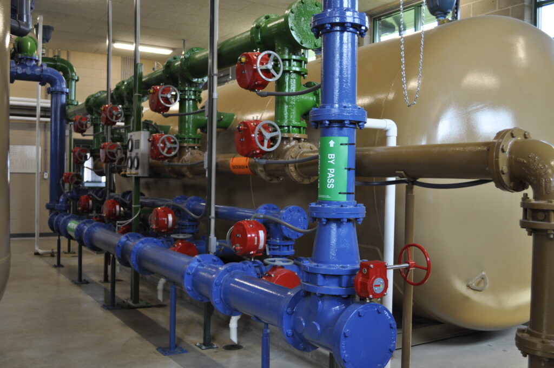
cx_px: 277
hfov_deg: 53.2
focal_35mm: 36
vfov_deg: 36.8
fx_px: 553
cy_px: 184
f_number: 4
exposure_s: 1/60
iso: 560
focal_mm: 24
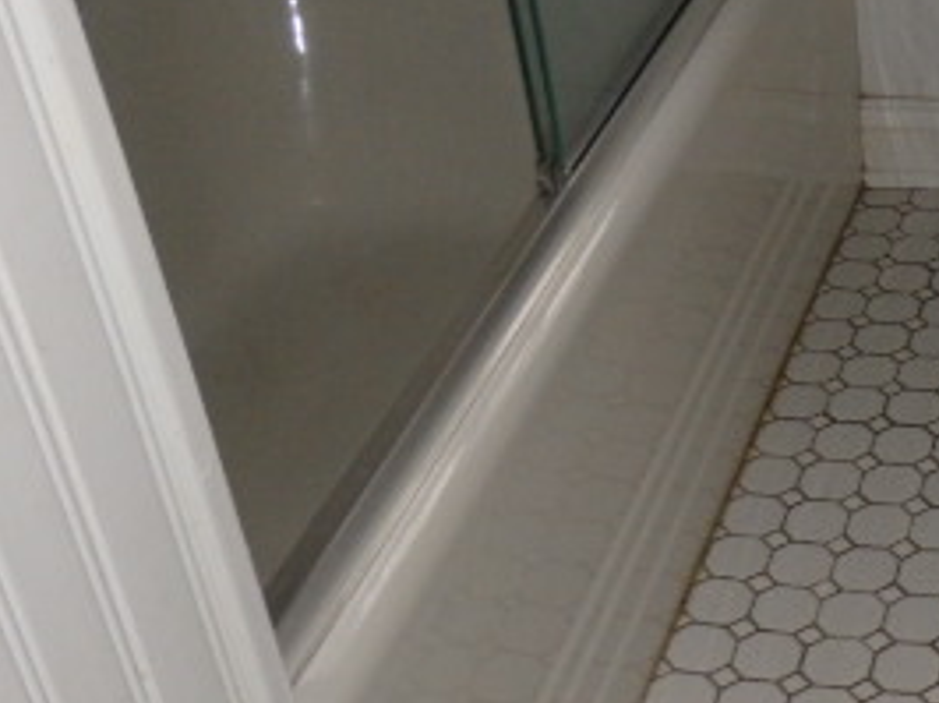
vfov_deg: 22.5
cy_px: 318
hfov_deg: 28.5
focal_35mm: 65
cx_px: 872
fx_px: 1762
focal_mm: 5
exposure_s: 1/30
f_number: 3.2
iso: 400
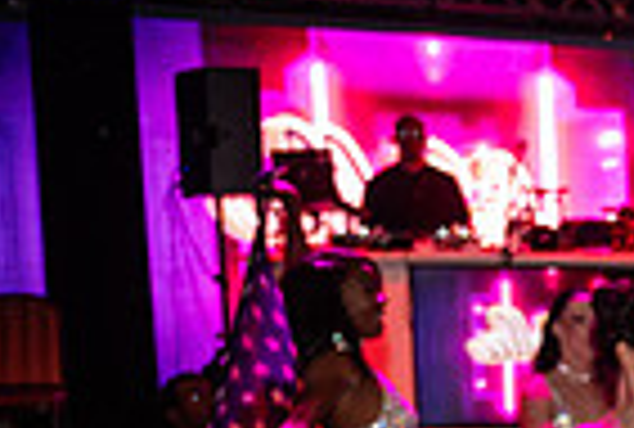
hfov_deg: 14.6
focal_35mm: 122
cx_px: 1148
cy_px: 639
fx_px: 2155
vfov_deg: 10.9
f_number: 2.8
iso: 1250
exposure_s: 1/100
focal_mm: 29
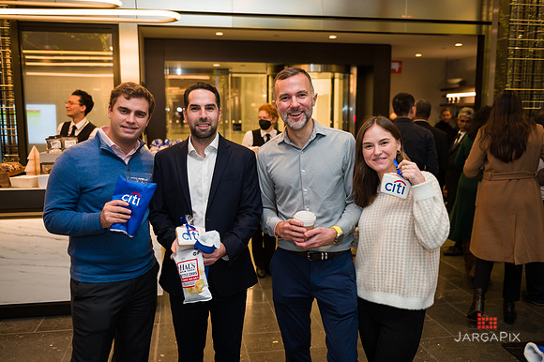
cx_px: 272
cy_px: 181
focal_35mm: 34
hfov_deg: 55.8
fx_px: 513
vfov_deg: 38.8
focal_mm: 34
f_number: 3.2
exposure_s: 1/200
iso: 400
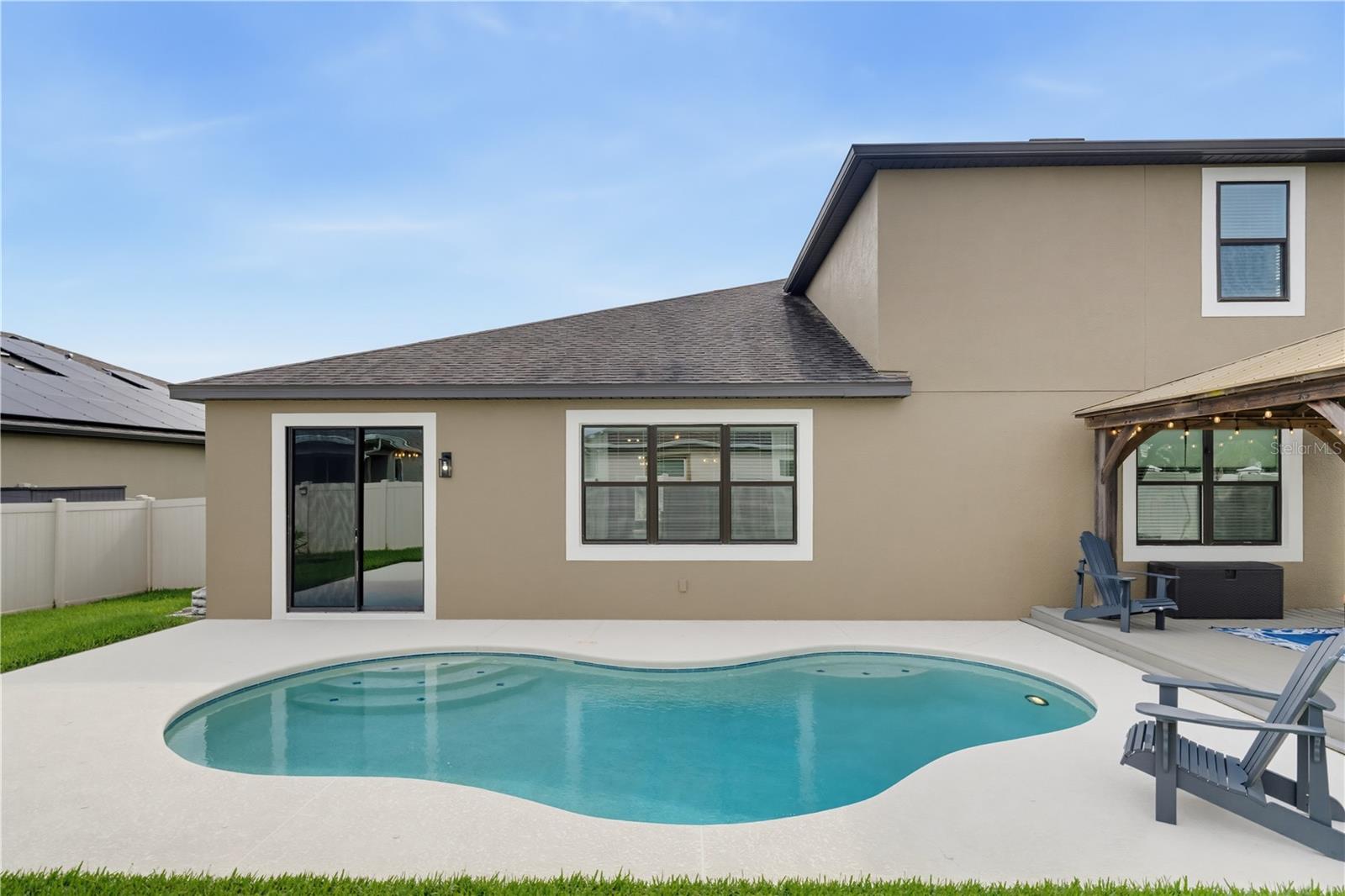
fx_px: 728
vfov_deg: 63.2
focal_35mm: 20
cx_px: 672
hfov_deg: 85.4
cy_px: 448
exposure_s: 1/2500
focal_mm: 19.5
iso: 1600
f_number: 13
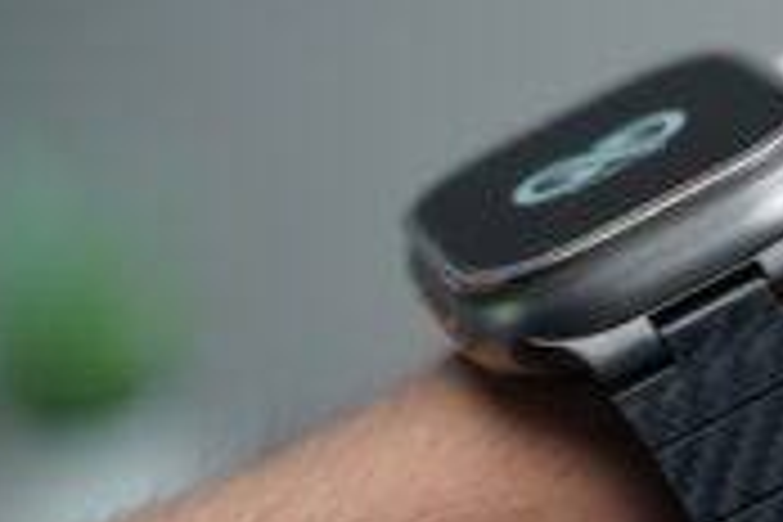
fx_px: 3393
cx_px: 770
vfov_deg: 8.8
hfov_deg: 13.0
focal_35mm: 156
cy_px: 430
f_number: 4
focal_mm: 68
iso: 1000
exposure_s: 1/80
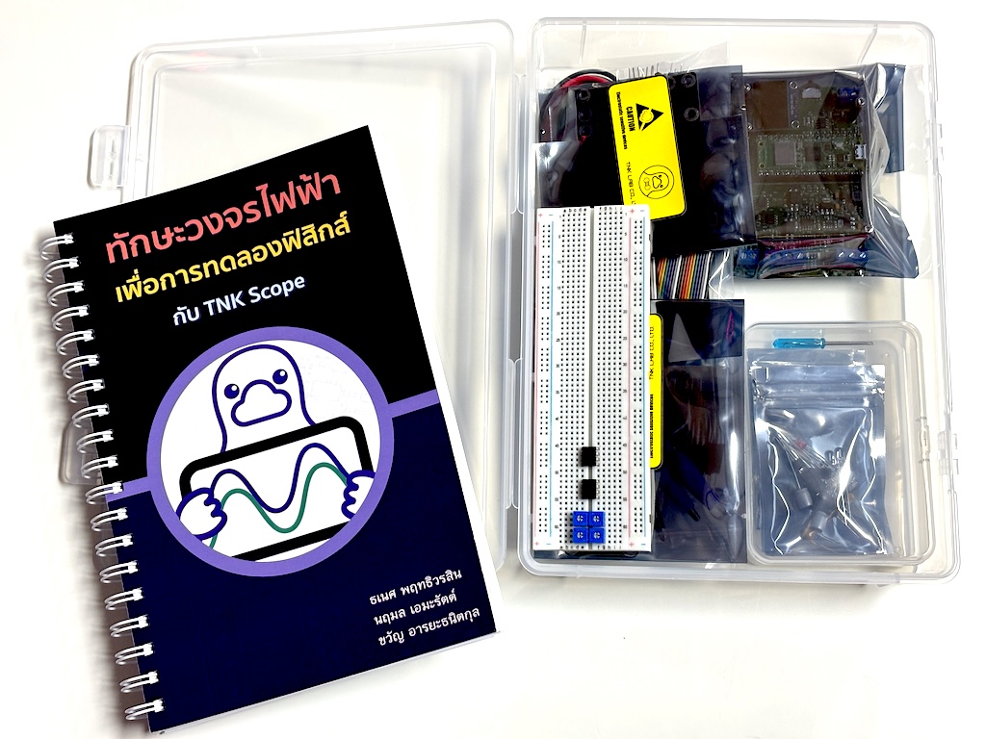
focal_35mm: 52
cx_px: 493
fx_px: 1481
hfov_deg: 36.8
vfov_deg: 28.0
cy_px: 370
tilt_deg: -76.3
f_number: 1.6
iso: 80
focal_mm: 5.96
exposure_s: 1/50
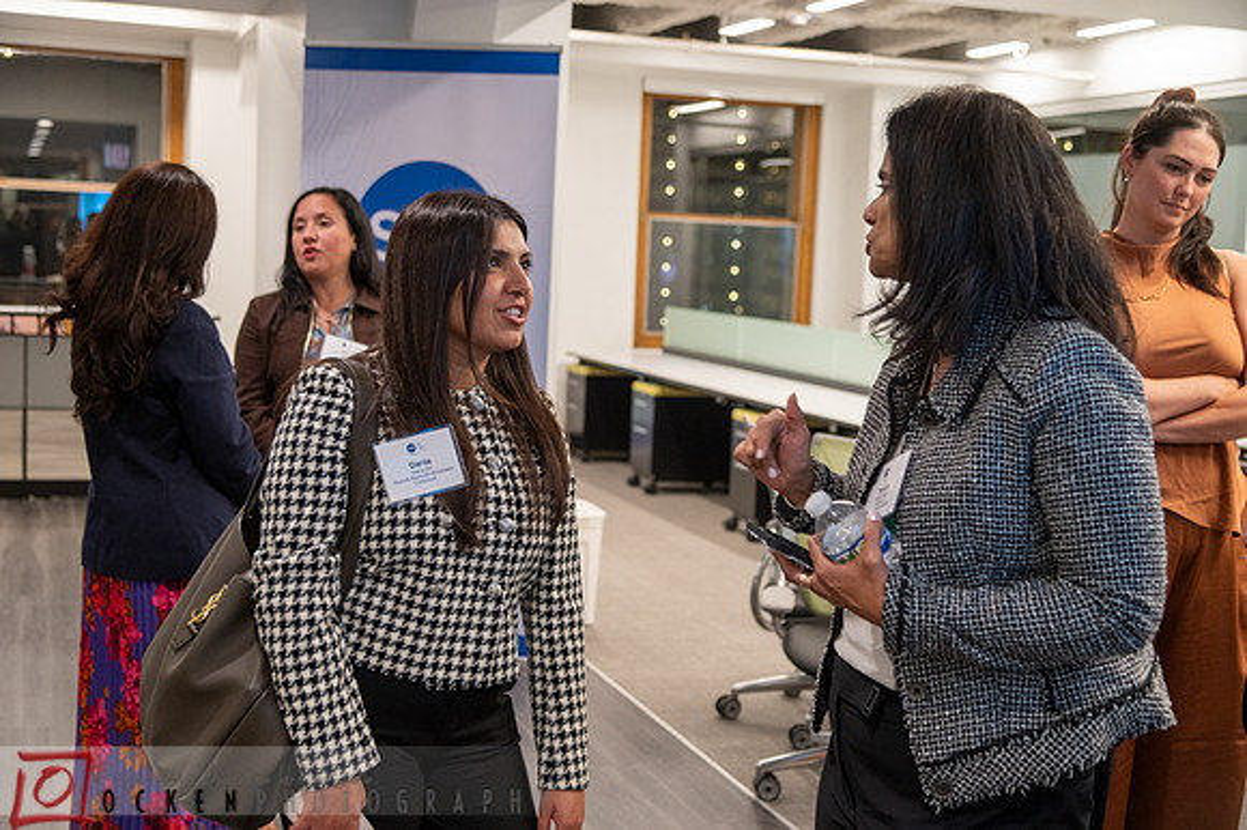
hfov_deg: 41.1
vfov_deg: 28.0
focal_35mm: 48
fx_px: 1662
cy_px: 415
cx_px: 624
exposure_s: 1/100
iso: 1600
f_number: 4
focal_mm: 48
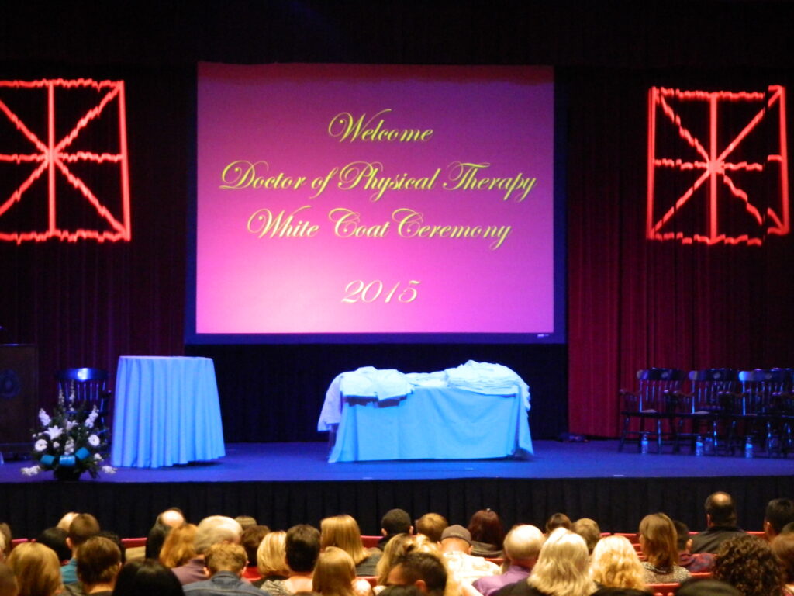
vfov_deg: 14.4
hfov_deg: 19.1
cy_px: 298
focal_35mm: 103
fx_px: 2363
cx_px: 397
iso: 800
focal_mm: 18.6
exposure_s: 1/6
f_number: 4.5
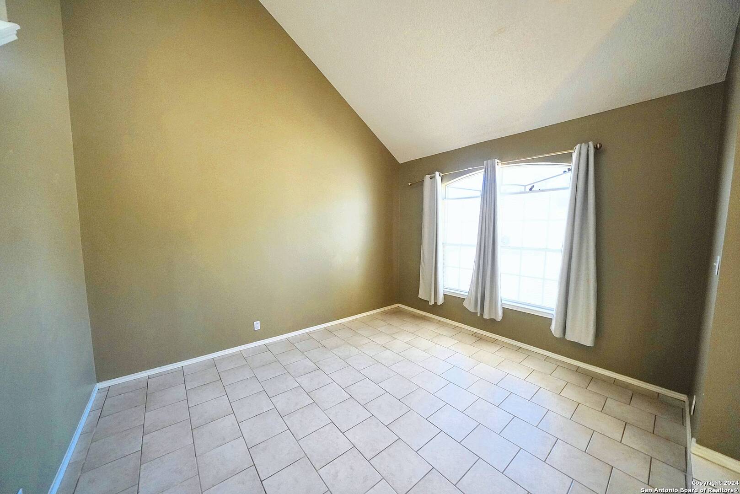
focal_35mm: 12
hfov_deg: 112.6
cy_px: 247
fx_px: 247
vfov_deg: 90.1
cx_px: 370
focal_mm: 12
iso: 2000
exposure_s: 1/160
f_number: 4
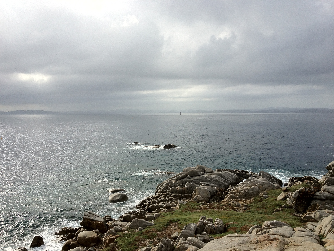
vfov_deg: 40.7
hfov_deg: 52.6
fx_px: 338
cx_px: 167
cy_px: 126
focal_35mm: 35
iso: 64
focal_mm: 4.28
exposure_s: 1/1577
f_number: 2.4
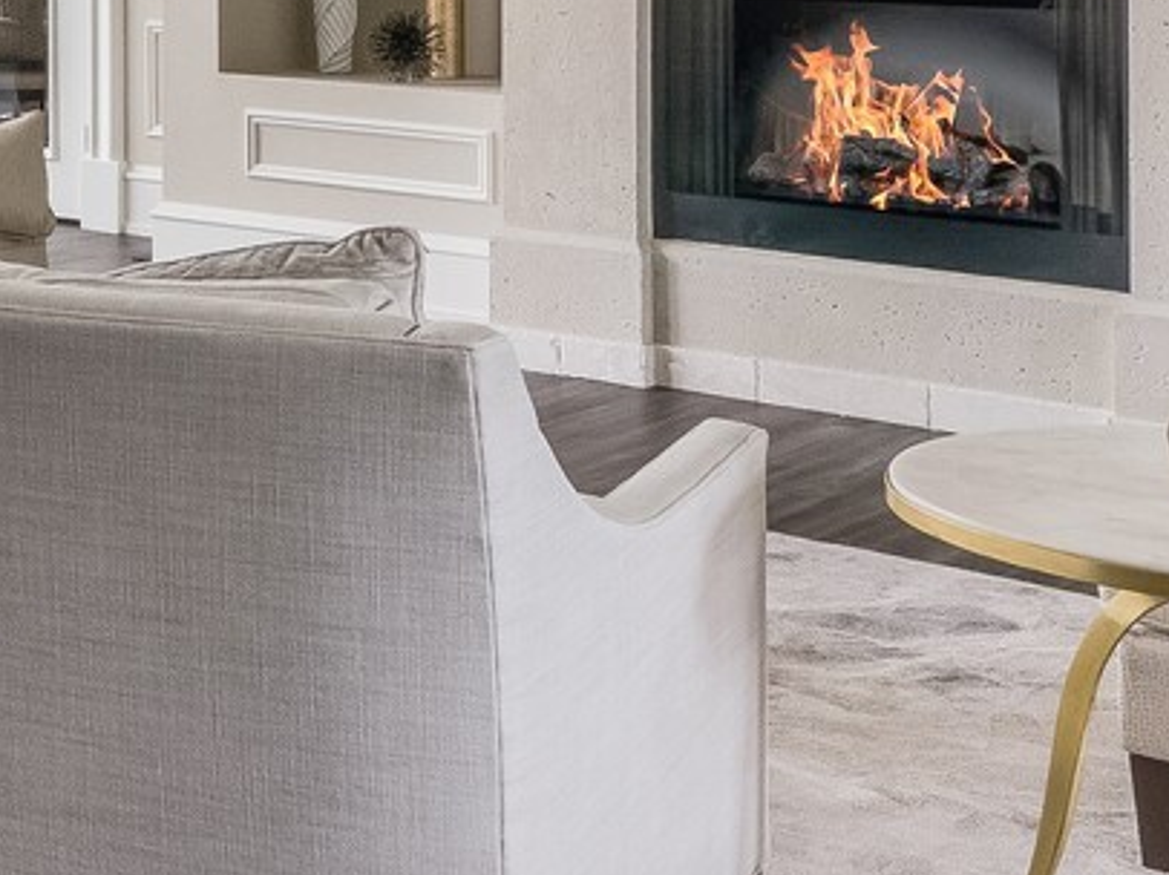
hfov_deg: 25.3
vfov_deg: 19.5
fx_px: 2396
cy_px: -161
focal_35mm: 71
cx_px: -141
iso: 400
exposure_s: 1/20
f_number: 8
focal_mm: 9
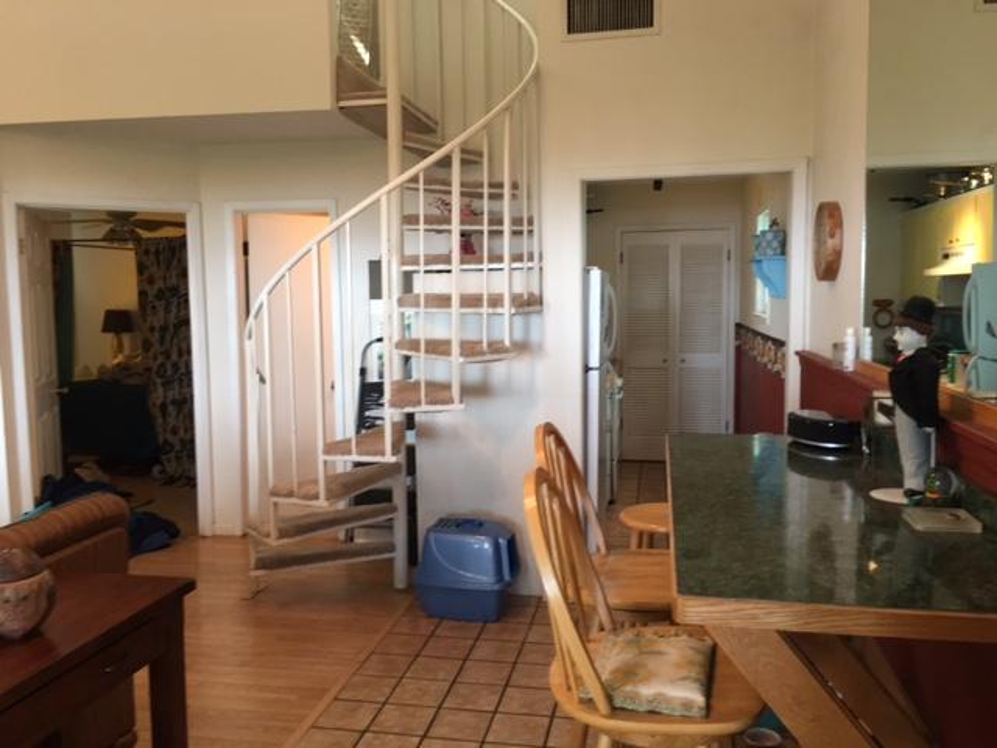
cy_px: 374
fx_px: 835
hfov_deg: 61.7
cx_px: 498
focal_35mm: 29
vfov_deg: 48.2
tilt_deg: -4.3
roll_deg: +0.9
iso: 100
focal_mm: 4.15
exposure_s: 1/30
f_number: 2.2
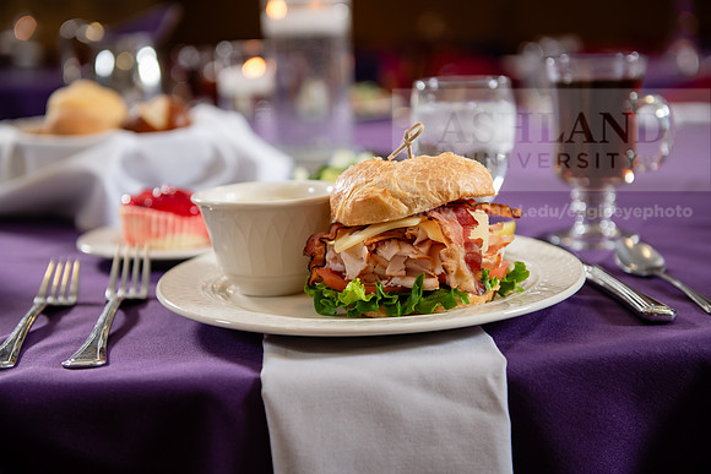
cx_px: 356
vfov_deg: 24.2
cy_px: 237
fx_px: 1106
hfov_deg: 35.6
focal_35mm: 56
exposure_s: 1/160
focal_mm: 56
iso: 250
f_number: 3.2
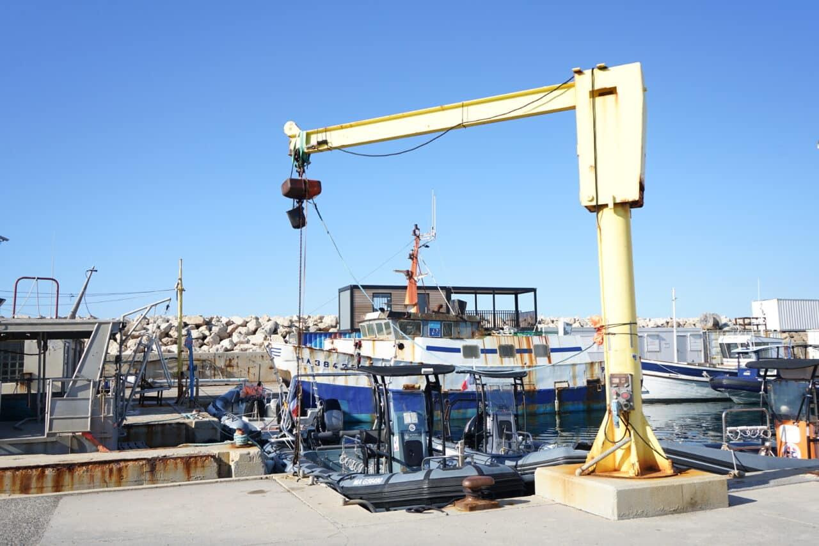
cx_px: 410
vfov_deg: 43.6
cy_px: 273
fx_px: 682
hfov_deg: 61.9
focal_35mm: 30
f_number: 4.5
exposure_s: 1/640
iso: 160
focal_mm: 30
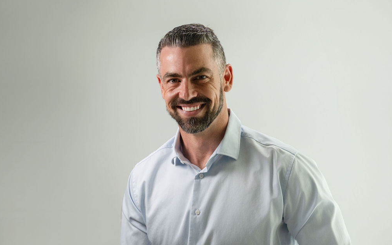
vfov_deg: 23.1
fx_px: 598
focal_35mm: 56
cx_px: 195
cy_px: 126
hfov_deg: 36.3
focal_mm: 36
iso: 1250
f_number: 8
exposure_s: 1/250
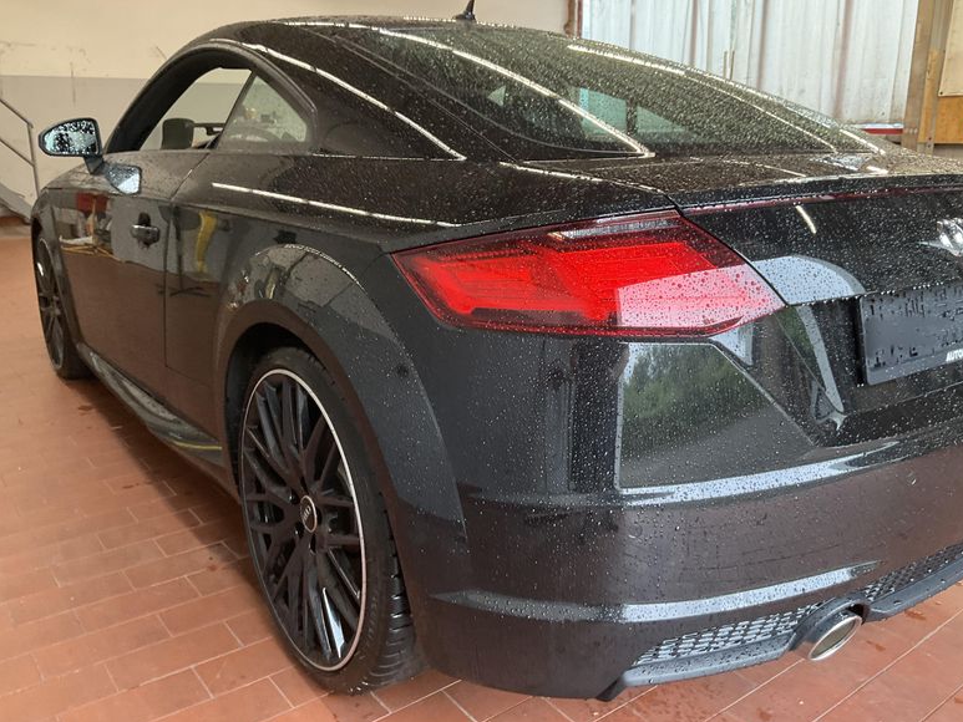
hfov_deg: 60.0
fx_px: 835
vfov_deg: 46.8
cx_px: 477
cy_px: 352
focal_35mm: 30
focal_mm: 3
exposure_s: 1/50
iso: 200
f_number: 1.8
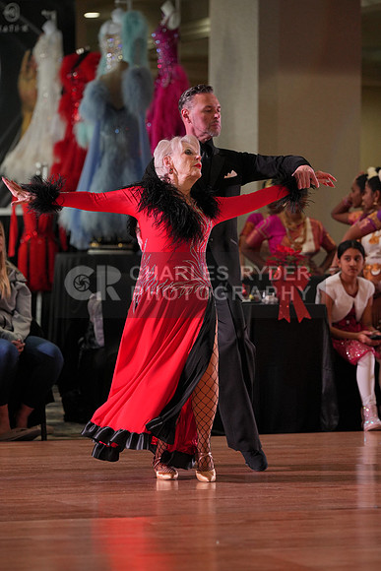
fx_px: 2586
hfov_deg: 8.4
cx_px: 190
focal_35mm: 163
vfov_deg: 12.6
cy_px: 286
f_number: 4
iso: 1600
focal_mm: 163
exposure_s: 1/500
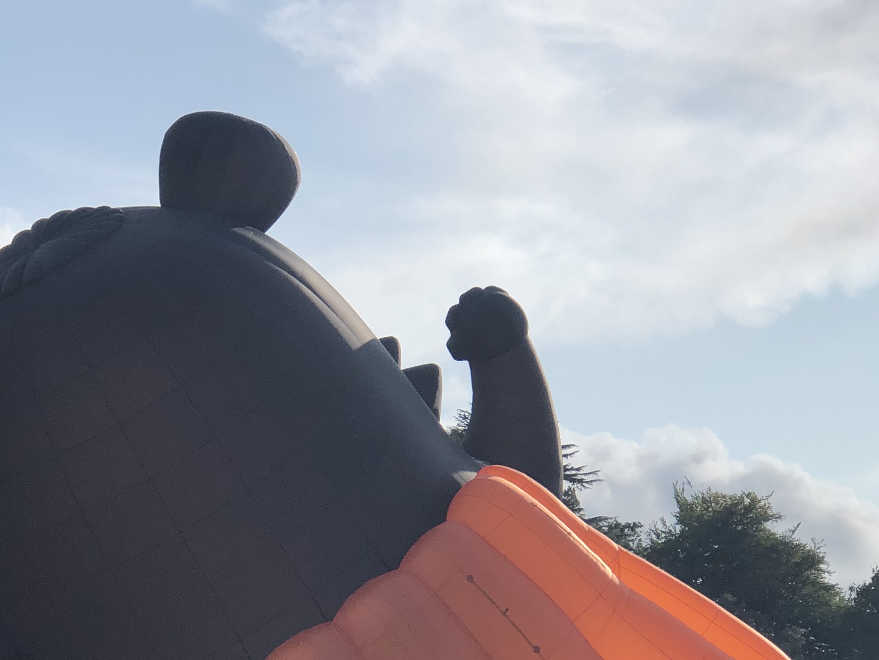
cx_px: 188
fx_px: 3352
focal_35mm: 132
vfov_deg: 11.1
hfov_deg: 14.9
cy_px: 671
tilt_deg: +6.4
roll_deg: -2.4
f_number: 2.8
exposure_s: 1/1372
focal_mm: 6.6
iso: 20
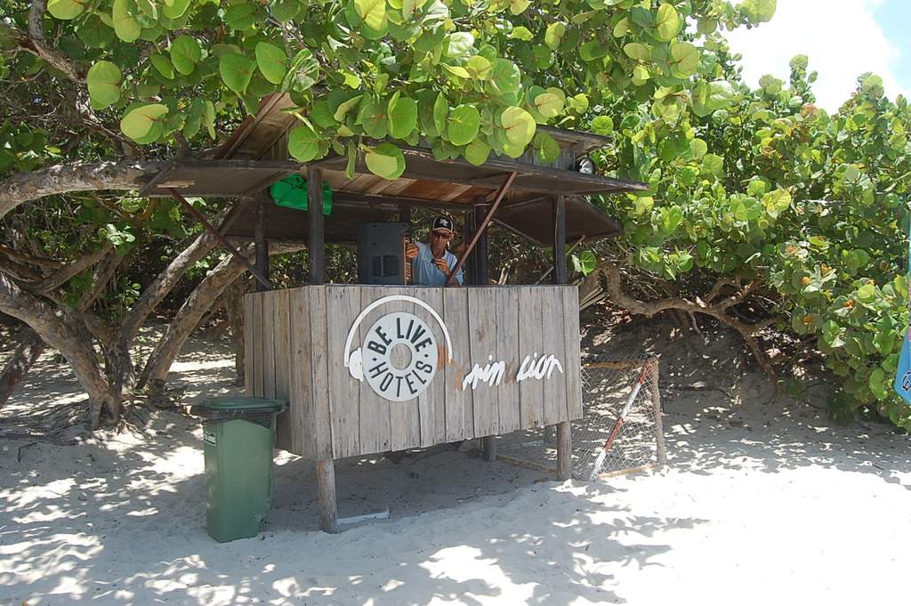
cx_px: 456
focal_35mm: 27
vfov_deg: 47.9
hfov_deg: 67.4
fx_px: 683
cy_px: 303
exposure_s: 1/200
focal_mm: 18
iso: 200
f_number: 7.1
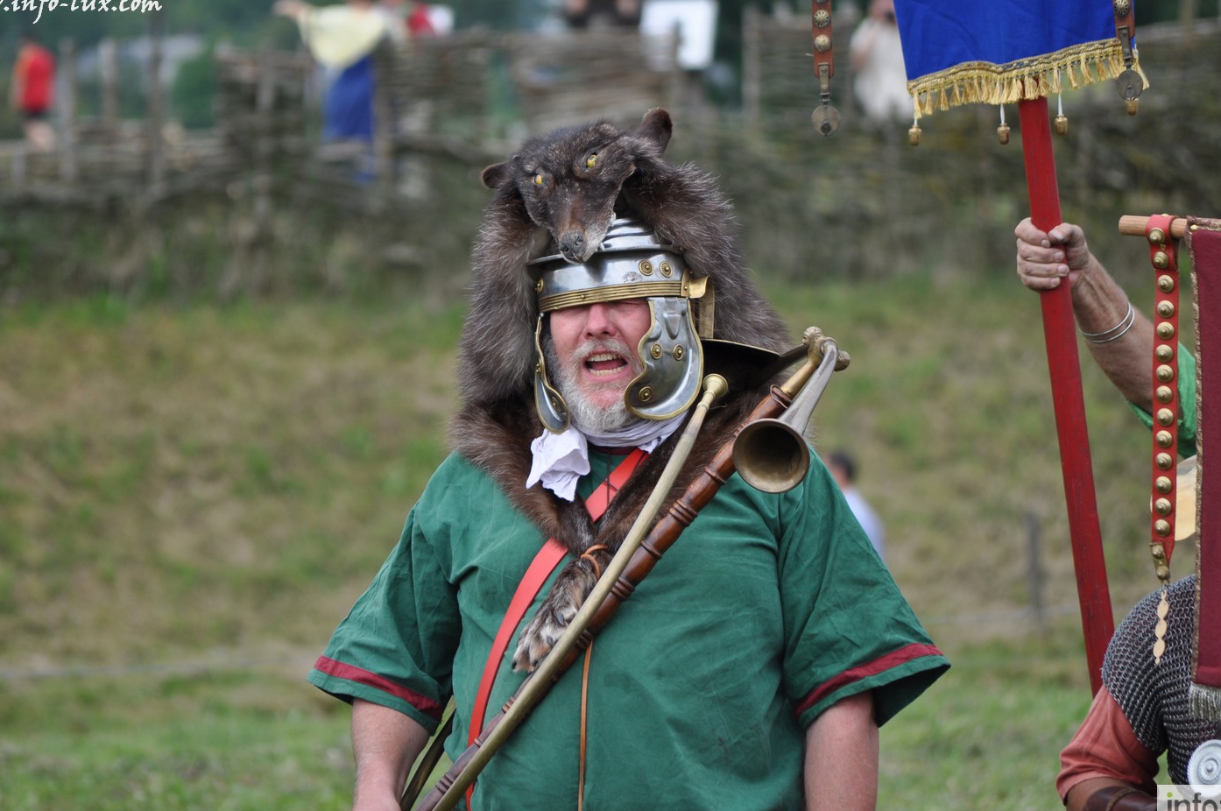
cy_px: 423
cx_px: 598
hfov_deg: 6.4
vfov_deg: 4.2
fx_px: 10942
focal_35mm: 323
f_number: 5.6
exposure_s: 1/500
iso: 220
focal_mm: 200
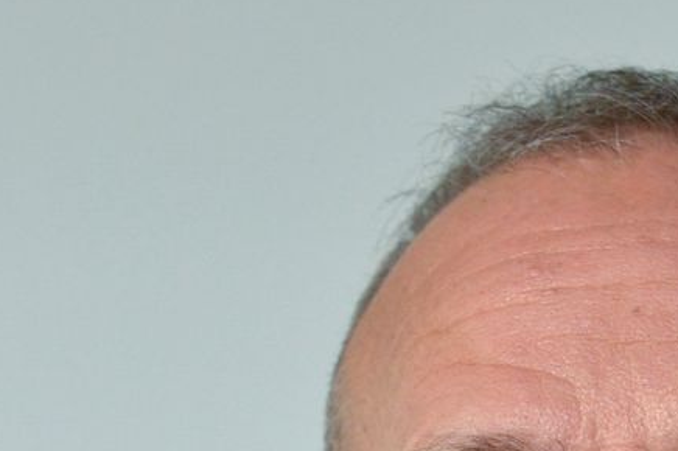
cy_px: 858
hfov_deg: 3.6
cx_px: 90
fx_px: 10764
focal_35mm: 572
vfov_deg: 2.4
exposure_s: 1/160
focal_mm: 130
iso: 2000
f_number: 5.6
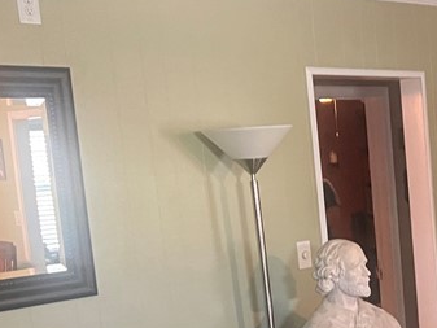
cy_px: 322
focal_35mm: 79
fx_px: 998
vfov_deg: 18.2
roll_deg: +4.4
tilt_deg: -10.8
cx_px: 438
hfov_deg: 23.6
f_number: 1.5
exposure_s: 1/40
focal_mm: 5.7
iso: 500
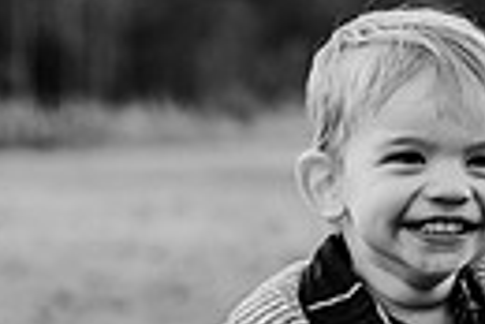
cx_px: 459
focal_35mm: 223
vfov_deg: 6.2
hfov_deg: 9.2
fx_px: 3008
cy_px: 162
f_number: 2.8
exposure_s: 1/1000
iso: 500
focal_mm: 50
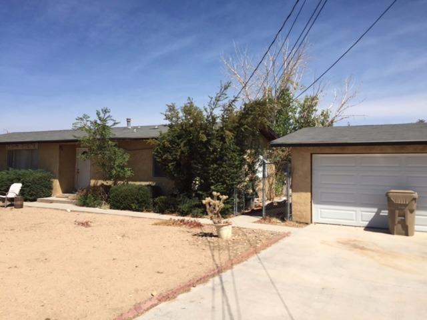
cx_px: 214
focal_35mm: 29
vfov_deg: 48.2
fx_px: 358
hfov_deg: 61.7
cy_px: 160
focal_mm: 4.15
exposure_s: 1/2475
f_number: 2.2
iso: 32
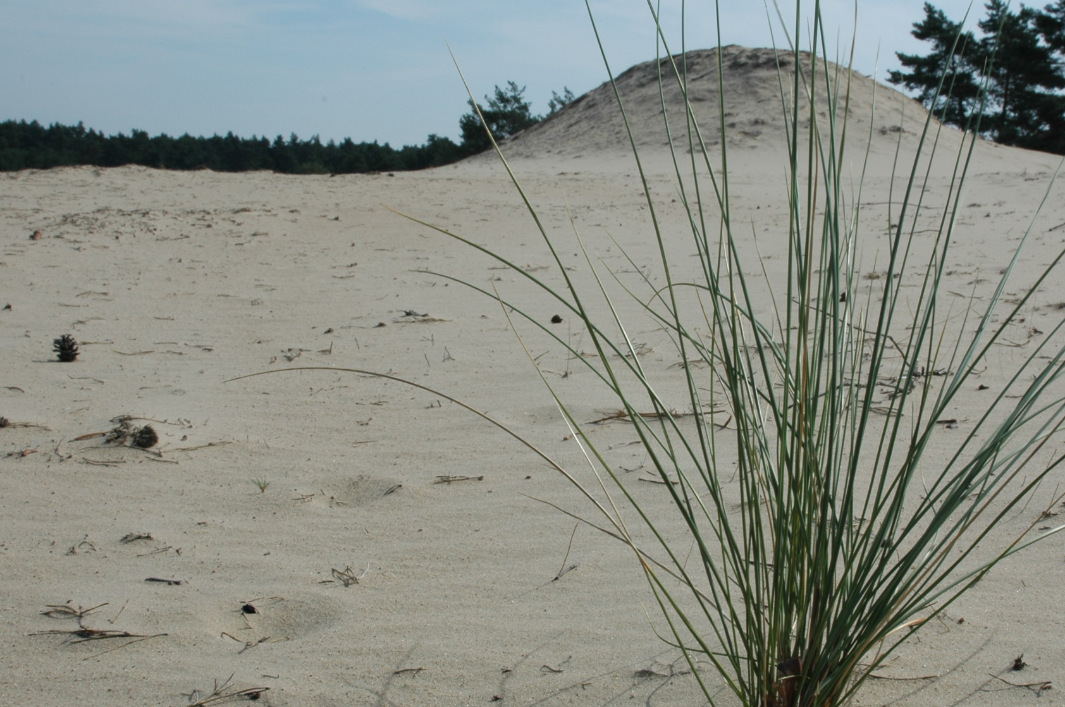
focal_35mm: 150
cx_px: 634
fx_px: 4422
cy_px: 378
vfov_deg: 9.1
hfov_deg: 13.7
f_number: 25
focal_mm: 75
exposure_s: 1/100
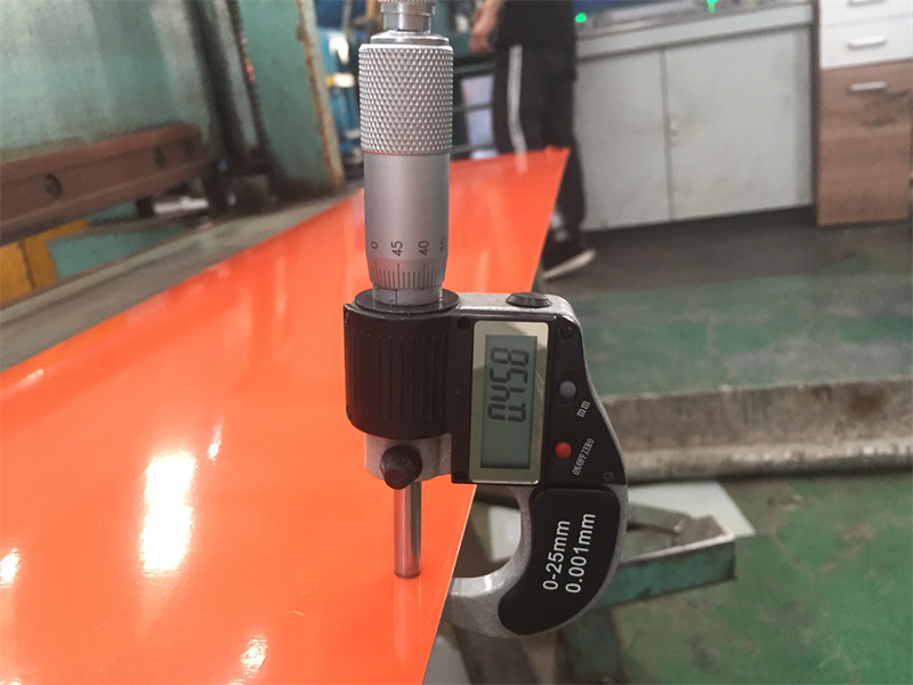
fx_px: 765
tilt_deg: -17.0
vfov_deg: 48.2
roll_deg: +7.5
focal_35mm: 29
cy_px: 342
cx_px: 456
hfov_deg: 61.7
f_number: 2.2
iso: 200
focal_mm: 4.15
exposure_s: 1/33
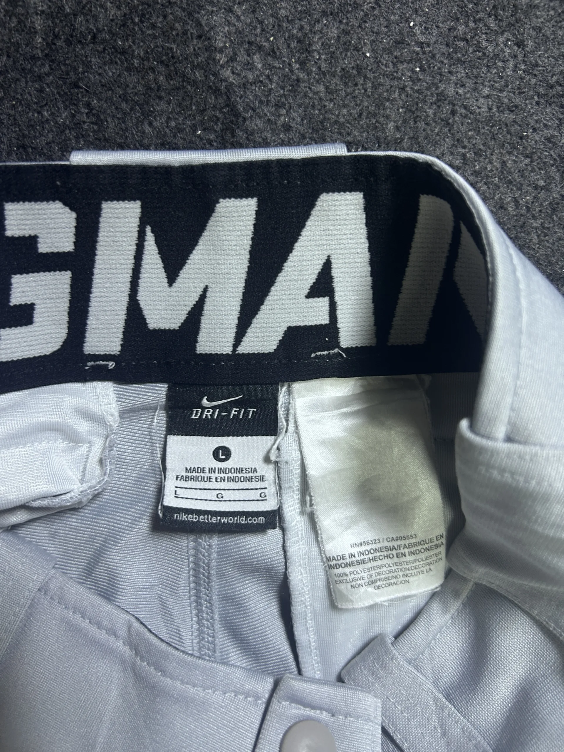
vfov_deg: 67.3
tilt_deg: -65.6
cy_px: 376
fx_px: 565
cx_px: 282
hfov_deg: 53.1
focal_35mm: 26
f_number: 1.5
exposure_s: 1/50
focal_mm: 5.7
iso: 125
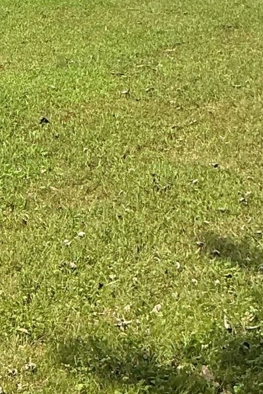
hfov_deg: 11.0
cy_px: -23
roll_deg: -0.6
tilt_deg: -3.0
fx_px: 1282
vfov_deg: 17.0
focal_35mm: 117
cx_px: -199
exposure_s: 1/1377
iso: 25
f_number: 1.8
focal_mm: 3
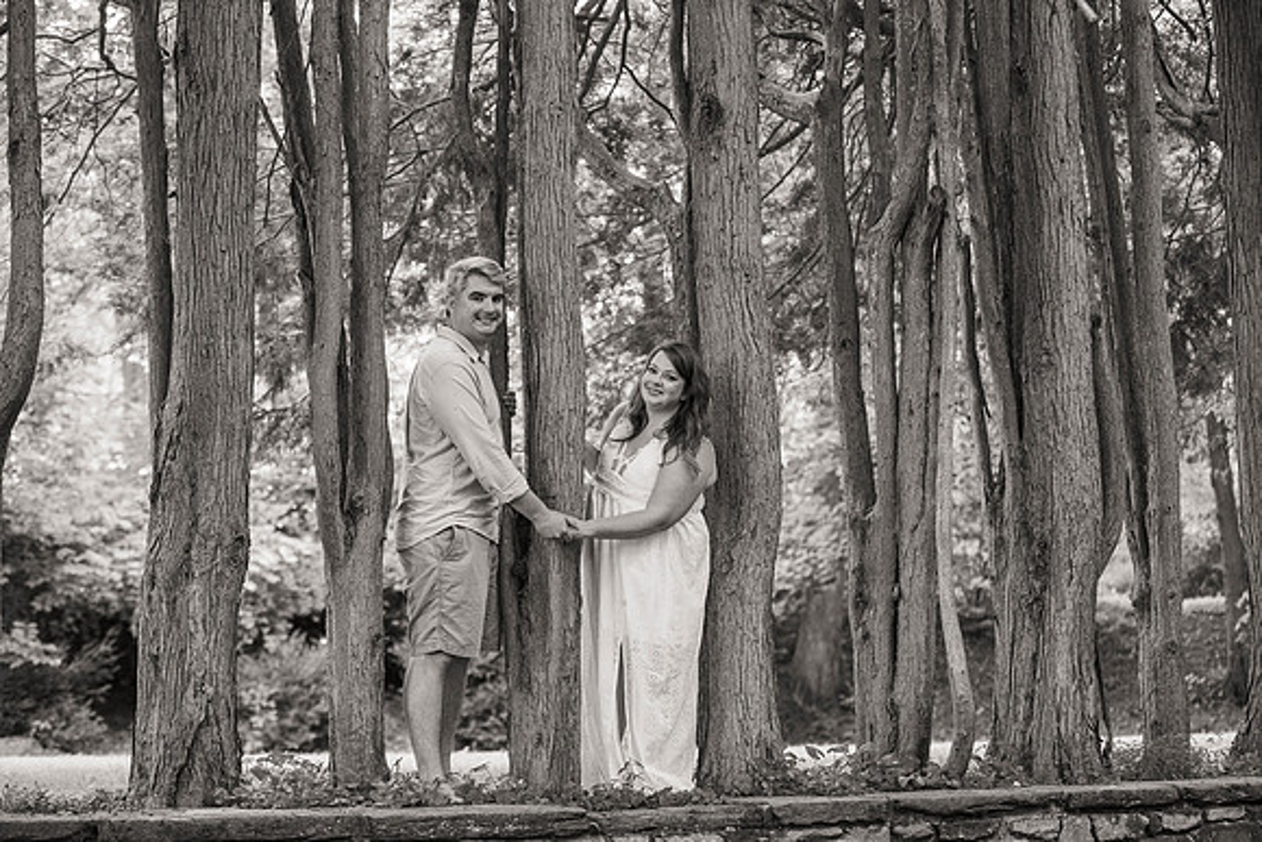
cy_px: 419
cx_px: 658
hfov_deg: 27.0
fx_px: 2626
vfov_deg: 18.2
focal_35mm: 75
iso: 800
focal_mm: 70
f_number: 3.5
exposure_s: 1/60
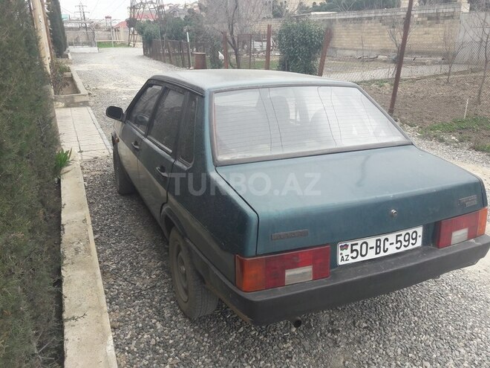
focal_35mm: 28
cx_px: 245
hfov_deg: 63.4
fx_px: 396
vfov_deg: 49.7
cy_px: 184
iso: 40
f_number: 1.9
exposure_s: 1/542
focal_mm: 3.7
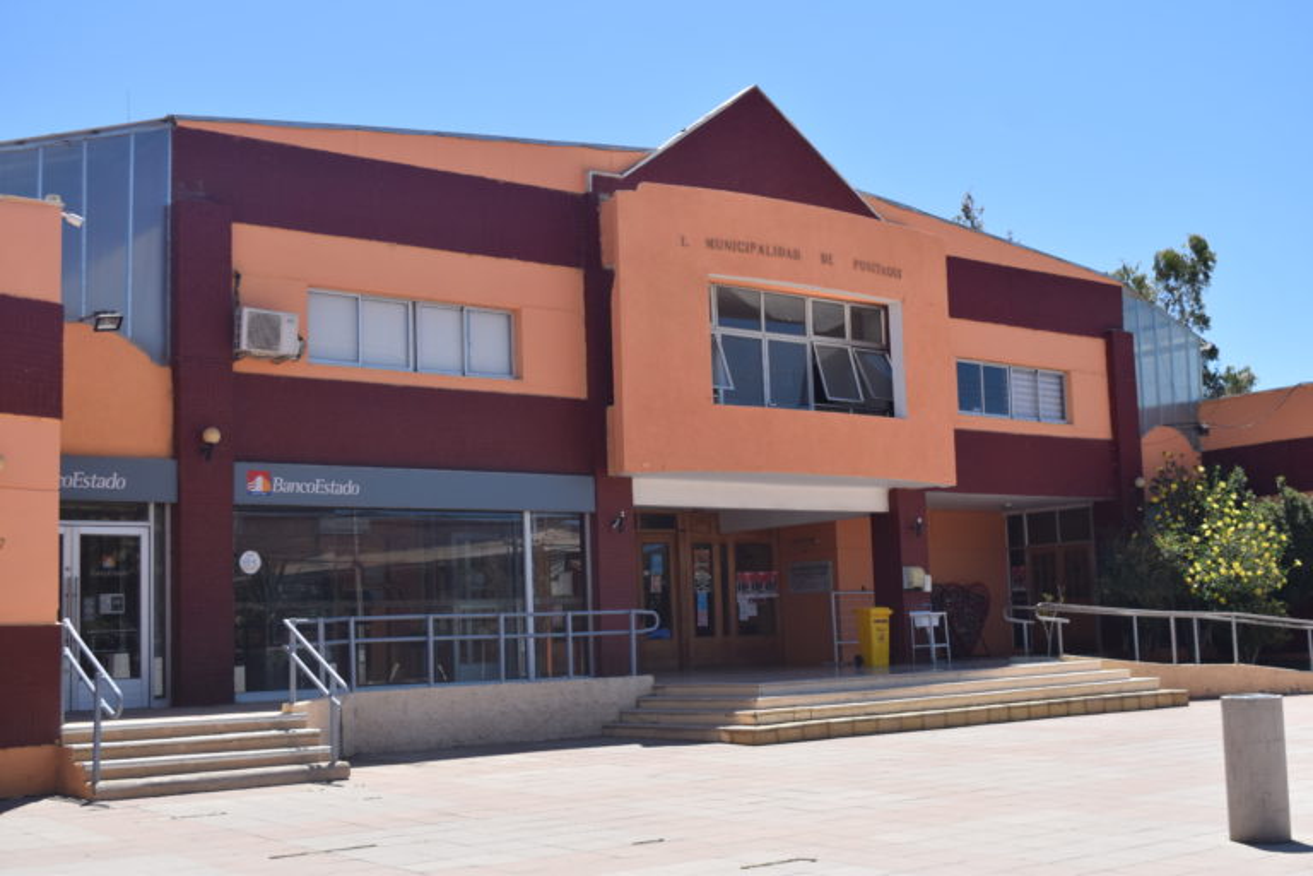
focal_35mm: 45
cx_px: 656
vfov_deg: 29.9
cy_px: 438
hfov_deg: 43.6
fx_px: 1641
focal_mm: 30
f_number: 7.1
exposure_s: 1/1600
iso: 400
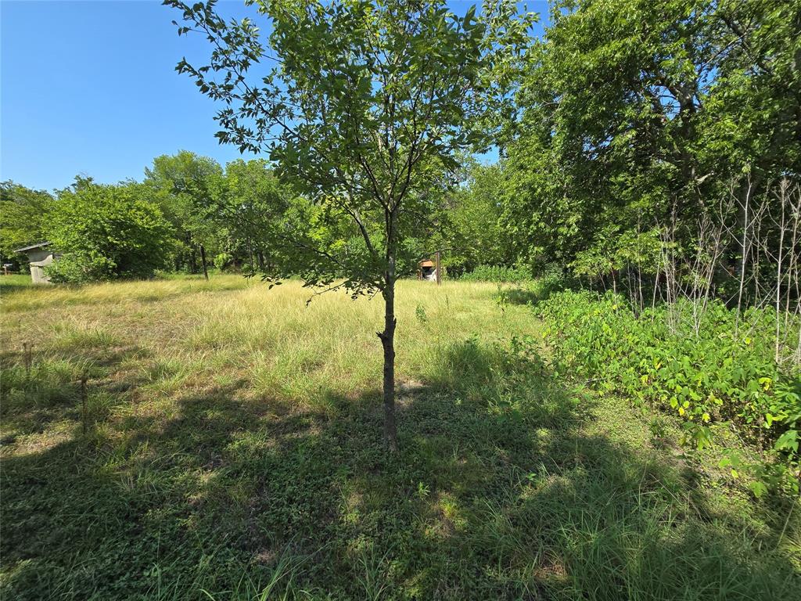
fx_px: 301
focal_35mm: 13
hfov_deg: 106.2
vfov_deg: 89.9
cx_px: 400
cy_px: 300
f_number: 2.2
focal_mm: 2.2
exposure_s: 1/957
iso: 50
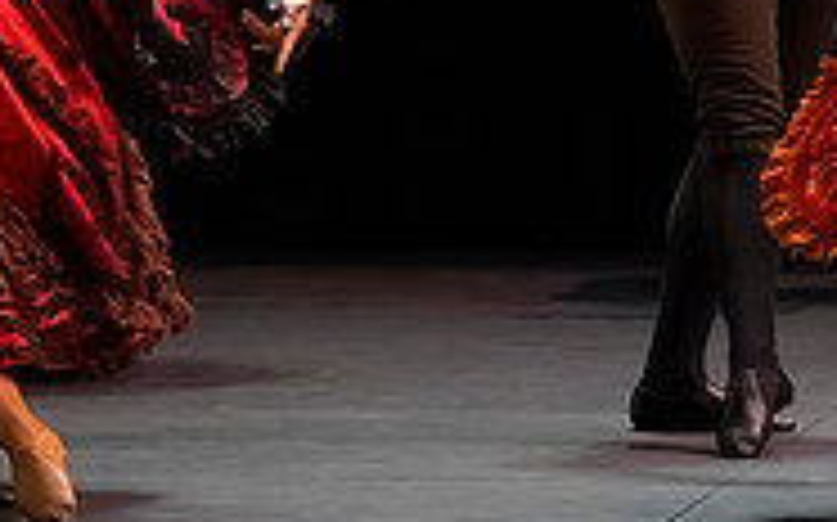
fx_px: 23504
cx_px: 1220
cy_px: -98
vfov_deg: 1.3
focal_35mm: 1031
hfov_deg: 2.0
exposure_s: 1/400
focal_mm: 324
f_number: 10
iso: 16000
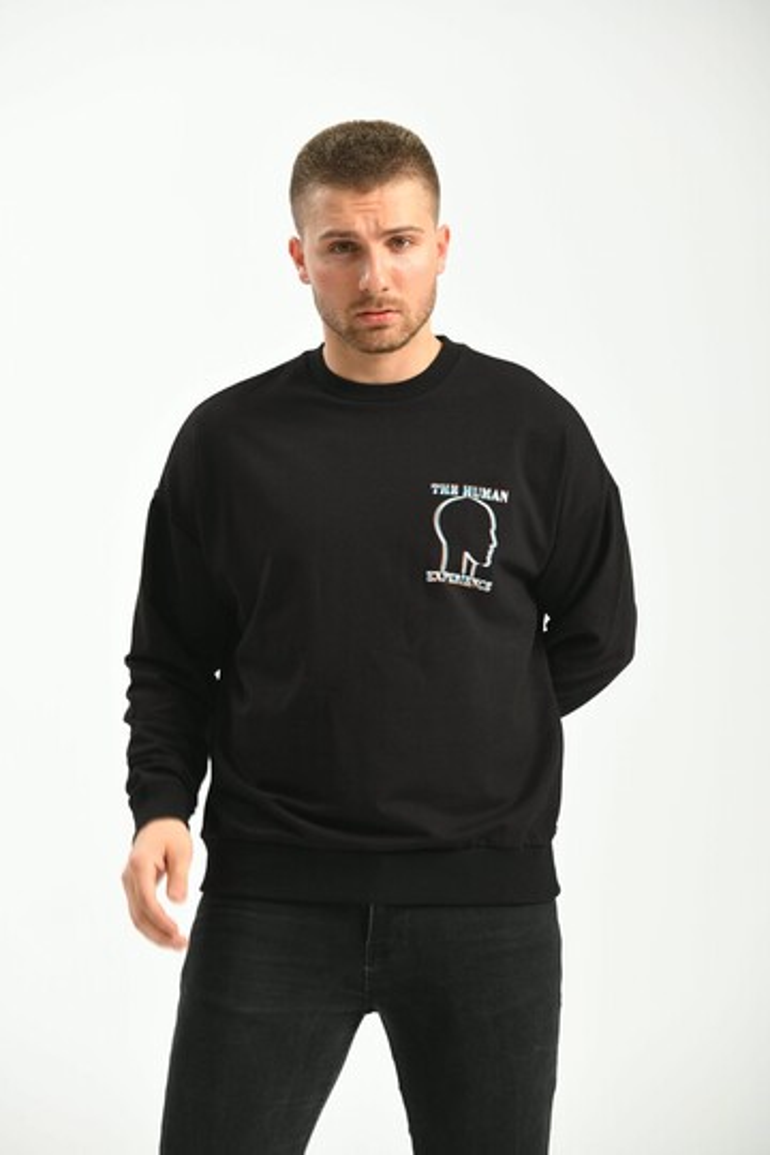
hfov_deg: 10.2
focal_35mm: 135
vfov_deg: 15.2
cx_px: 385
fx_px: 4331
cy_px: 578
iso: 100
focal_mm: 135
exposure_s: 1/160
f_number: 5.6
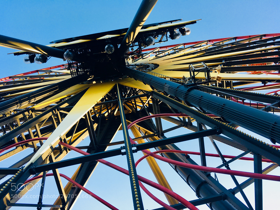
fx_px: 235
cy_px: 105
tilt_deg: +72.9
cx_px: 140
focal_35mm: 29
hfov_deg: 61.7
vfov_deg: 48.2
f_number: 2.2
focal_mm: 4.15
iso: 25
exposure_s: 1/170
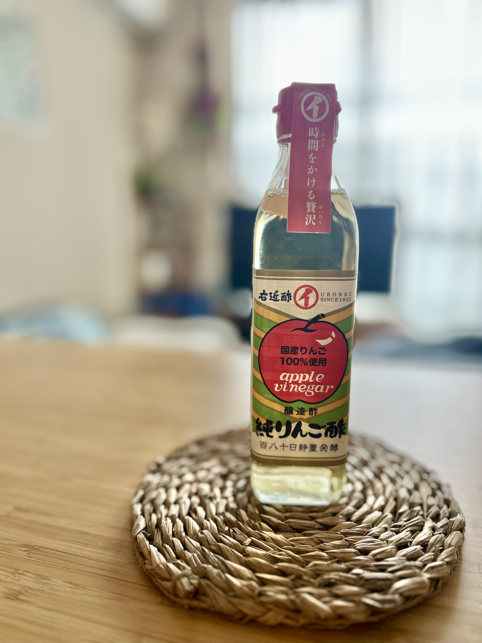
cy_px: 322
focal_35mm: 26
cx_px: 241
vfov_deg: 67.3
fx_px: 483
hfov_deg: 53.1
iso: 64
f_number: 1.5
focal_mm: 5.7
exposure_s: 1/60
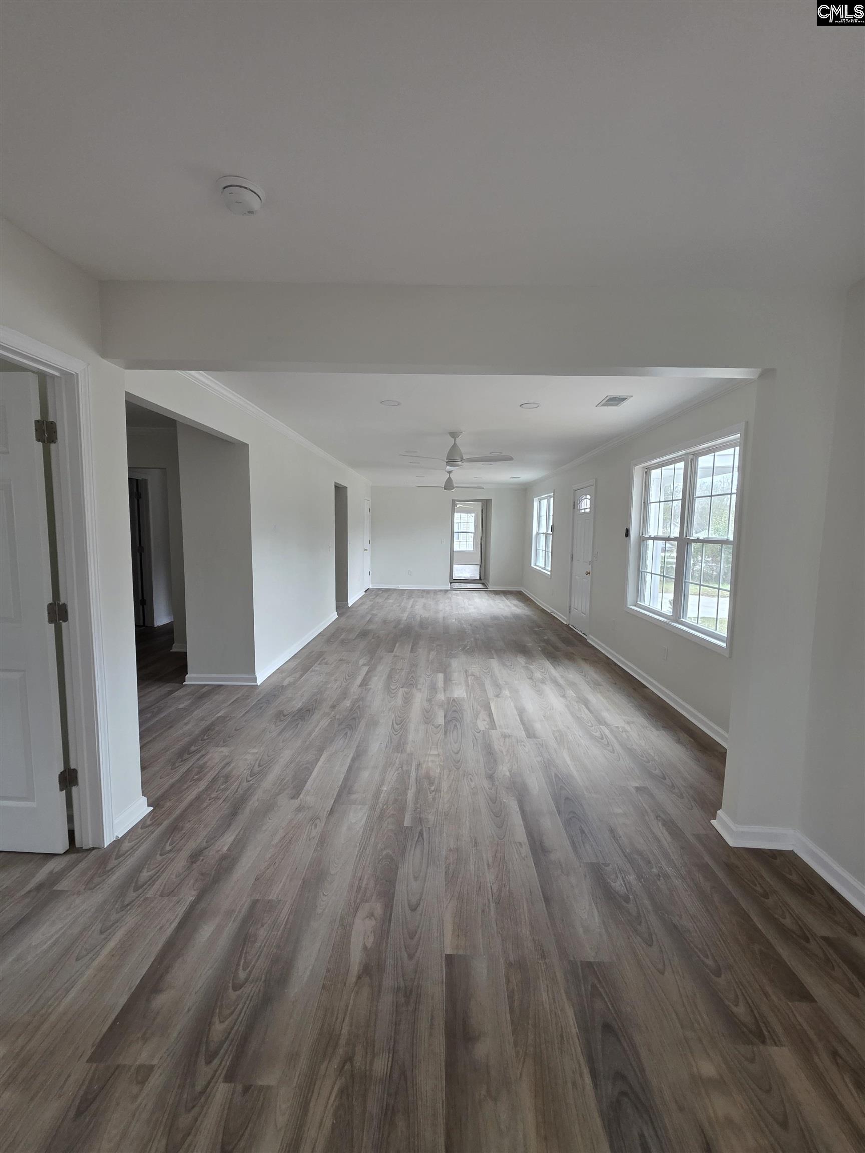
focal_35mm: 13
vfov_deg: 106.2
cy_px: 576
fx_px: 433
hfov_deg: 89.9
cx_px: 432
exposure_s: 1/60
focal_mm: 2.2
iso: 160
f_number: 1.9
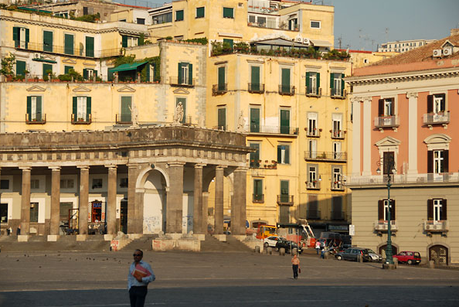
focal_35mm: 118
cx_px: 234
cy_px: 150
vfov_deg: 11.7
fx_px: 1499
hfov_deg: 17.4
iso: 100
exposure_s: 1/200
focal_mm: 75
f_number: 5
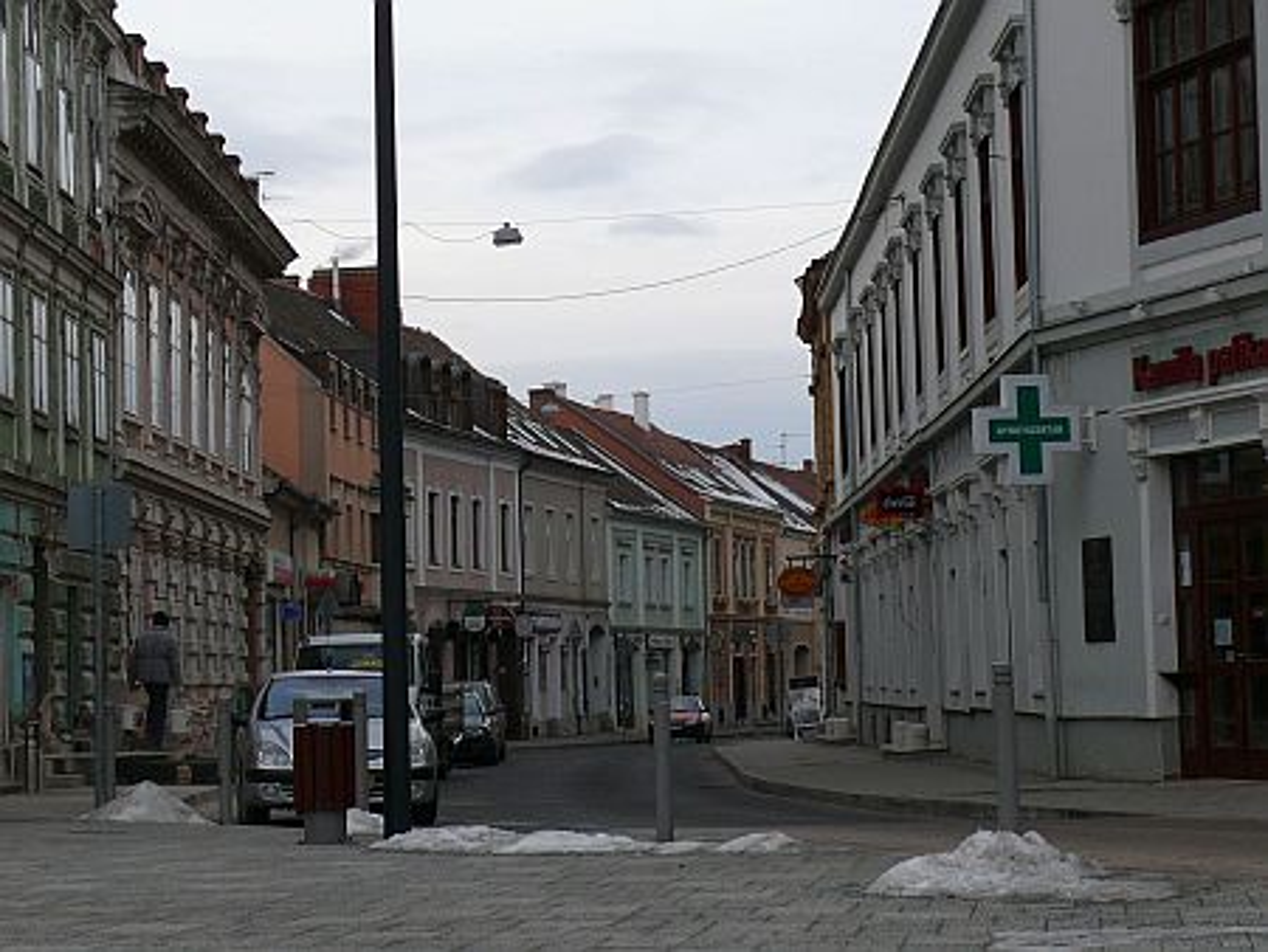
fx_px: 3189
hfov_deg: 22.5
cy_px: 476
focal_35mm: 87
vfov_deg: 17.0
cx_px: 634
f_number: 4
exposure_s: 1/200
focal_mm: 12.2
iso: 100
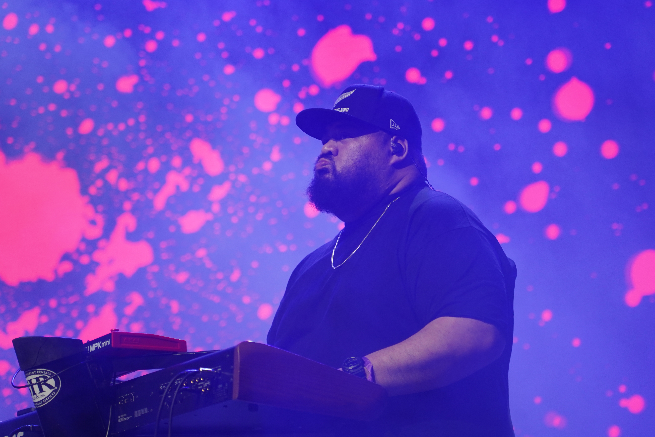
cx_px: 353
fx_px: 2183
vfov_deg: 11.4
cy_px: 220
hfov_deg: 17.1
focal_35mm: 120
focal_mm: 105
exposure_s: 1/160
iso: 1600
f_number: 4
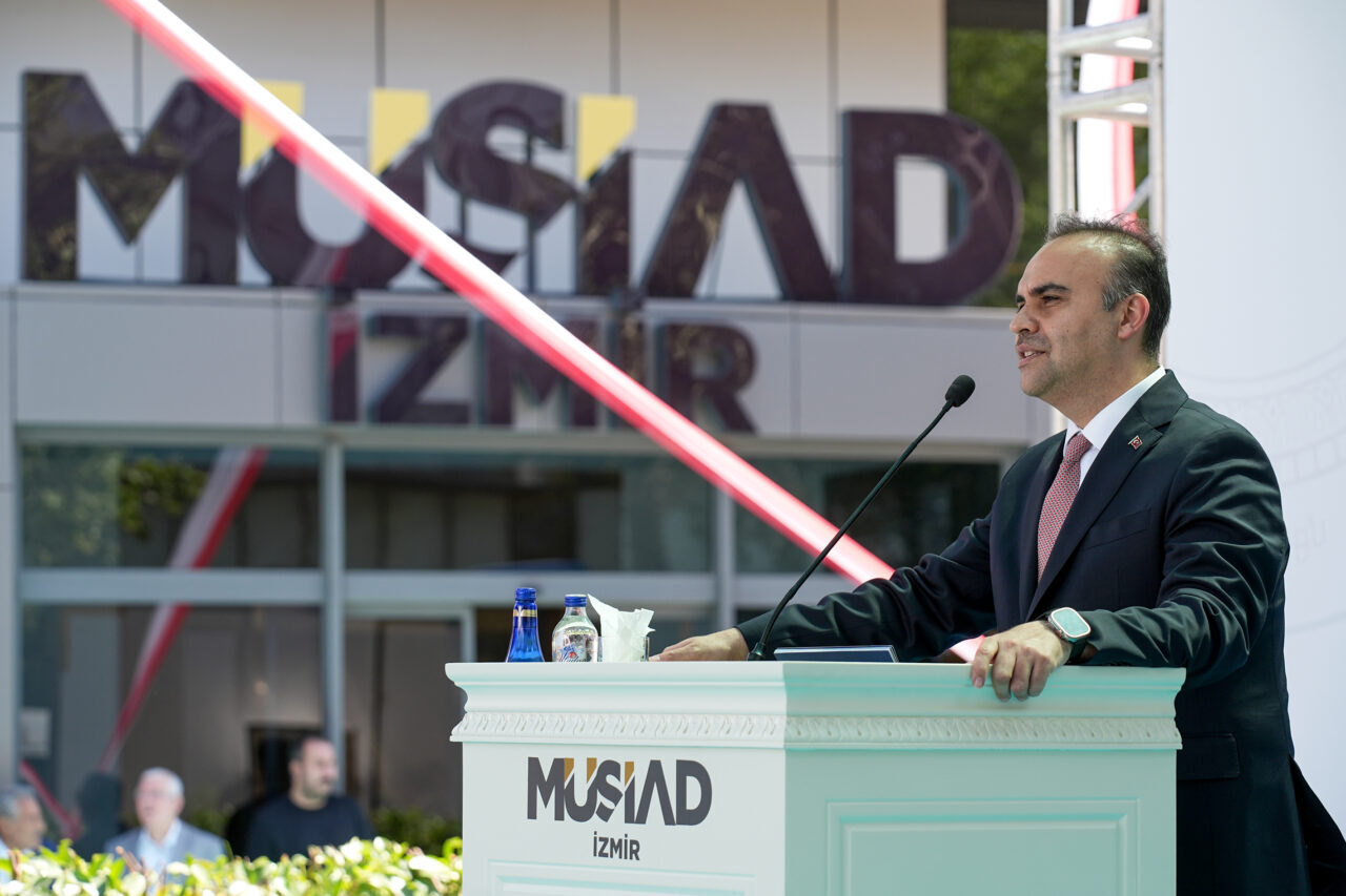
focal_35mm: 111
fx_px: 4149
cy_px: 448
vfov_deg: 12.3
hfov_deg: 18.4
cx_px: 673
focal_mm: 111
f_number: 5
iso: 320
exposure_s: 1/400
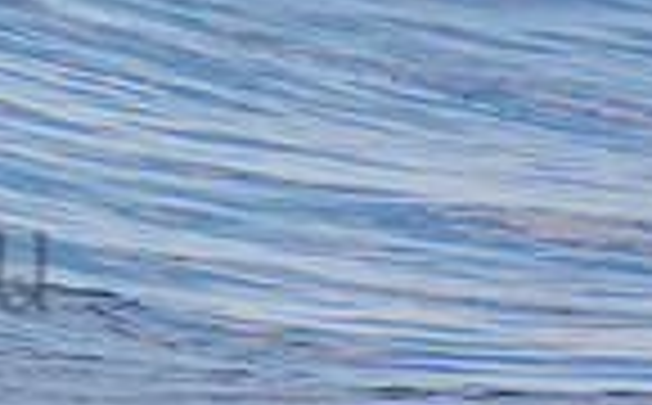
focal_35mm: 2540
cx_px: -427
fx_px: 45046
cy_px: 209
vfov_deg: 0.5
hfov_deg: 0.8
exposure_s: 1/1250
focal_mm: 400
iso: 360
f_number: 5.6
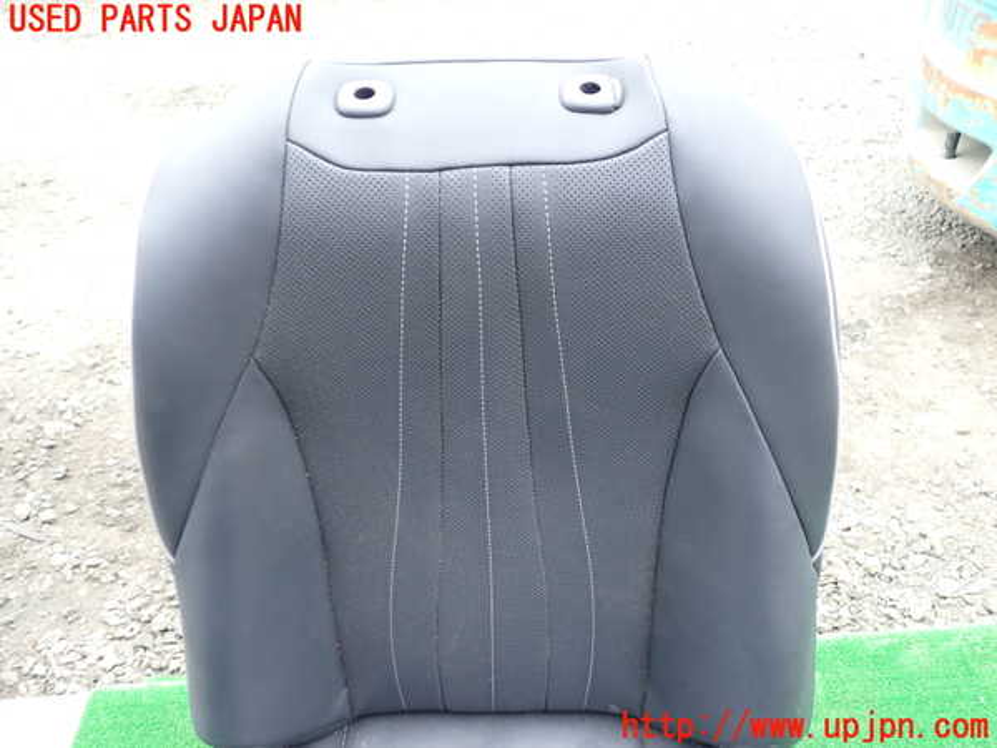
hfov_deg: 60.0
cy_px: 374
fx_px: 864
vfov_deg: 46.8
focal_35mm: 30
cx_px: 498
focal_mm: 5.4
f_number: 2.3
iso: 160
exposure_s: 1/60
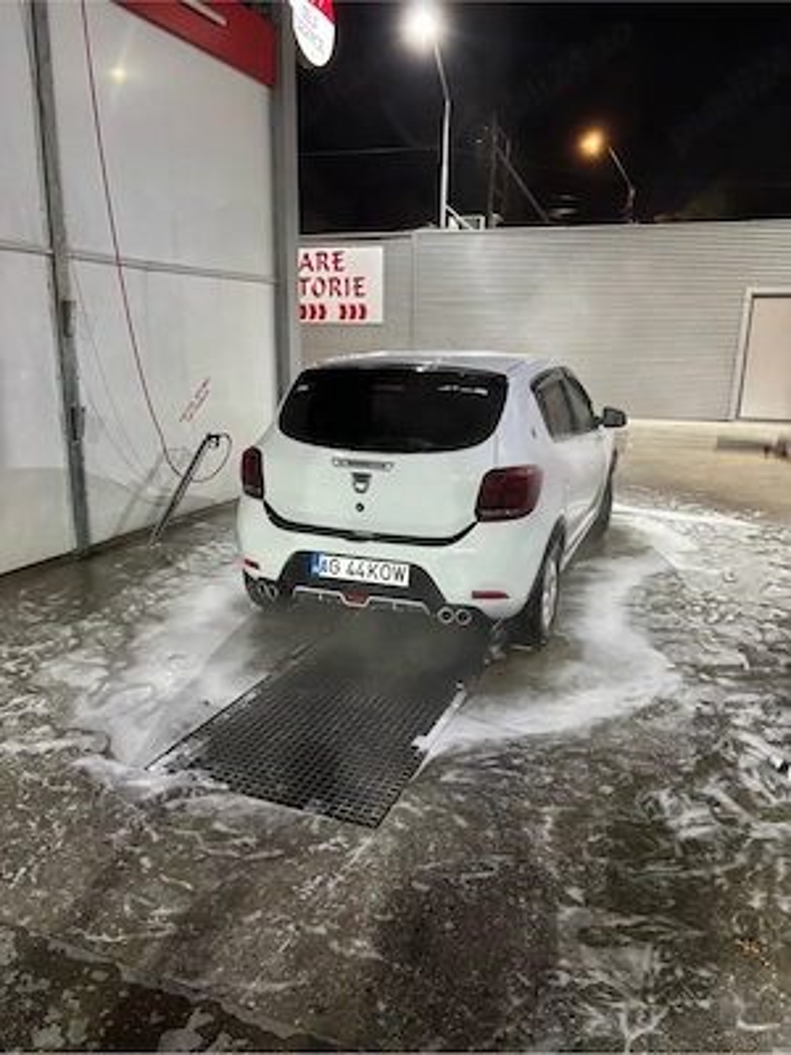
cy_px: 528
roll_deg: -2.4
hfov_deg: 53.1
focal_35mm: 26
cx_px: 396
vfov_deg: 67.3
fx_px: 792
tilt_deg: -15.3
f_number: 1.6
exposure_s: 1/33
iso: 500
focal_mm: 5.96
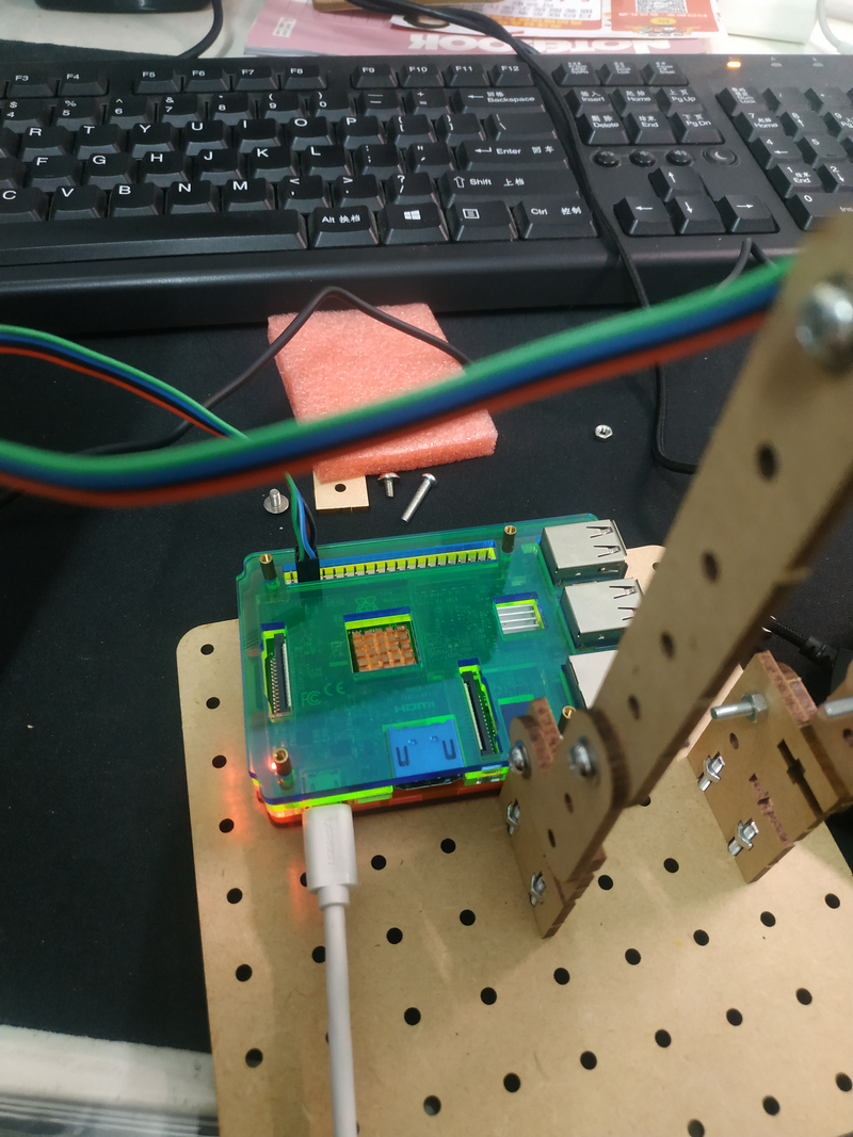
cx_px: 426
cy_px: 568
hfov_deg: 56.8
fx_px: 789
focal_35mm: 24
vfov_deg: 71.6
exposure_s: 1/20
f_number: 1.9
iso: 640
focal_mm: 3.94
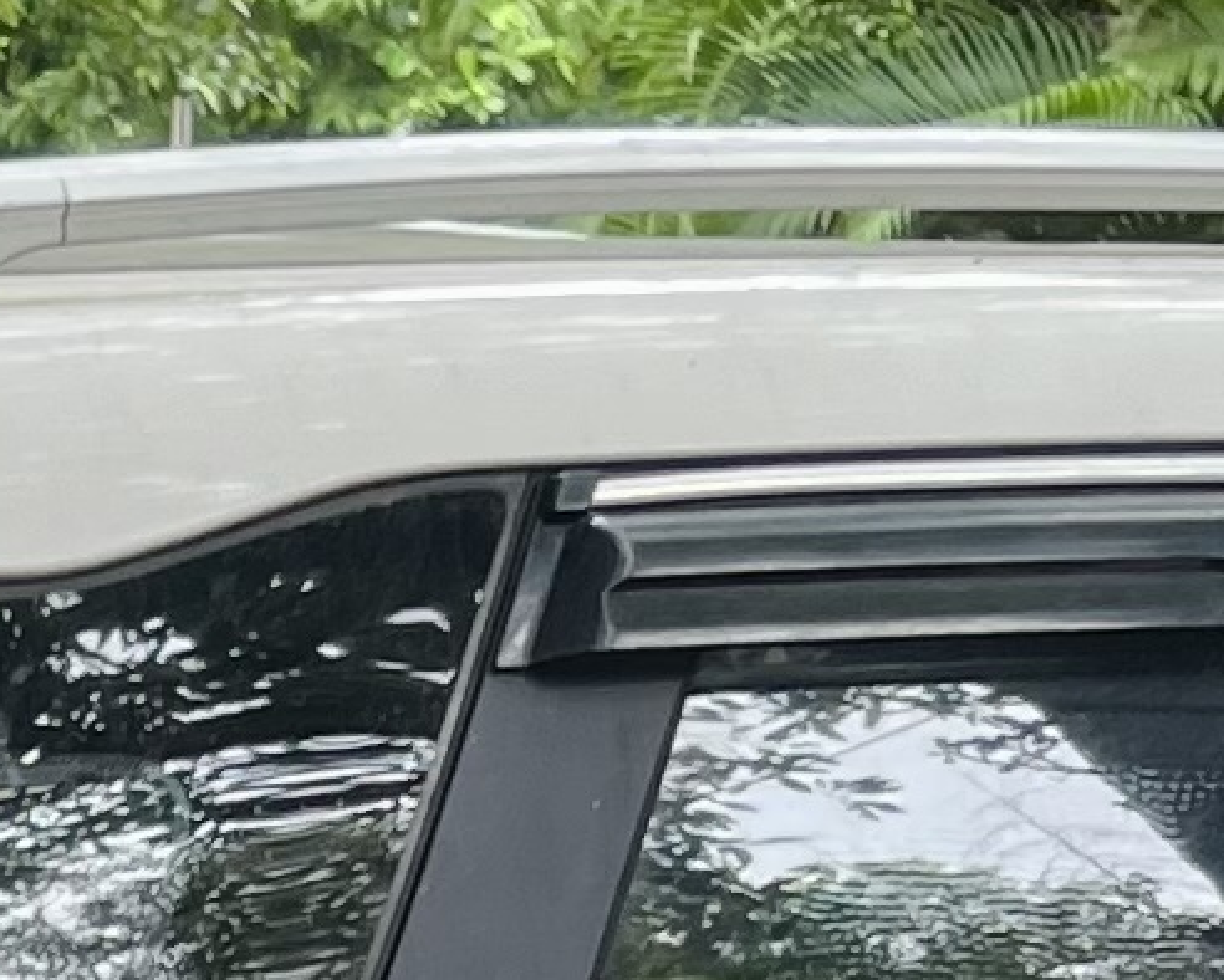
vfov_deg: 7.3
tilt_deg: -11.7
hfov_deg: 8.9
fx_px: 7538
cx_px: -1047
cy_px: 1666
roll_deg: -0.4
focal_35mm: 208
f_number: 1.5
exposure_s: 1/121
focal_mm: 5.7
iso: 32
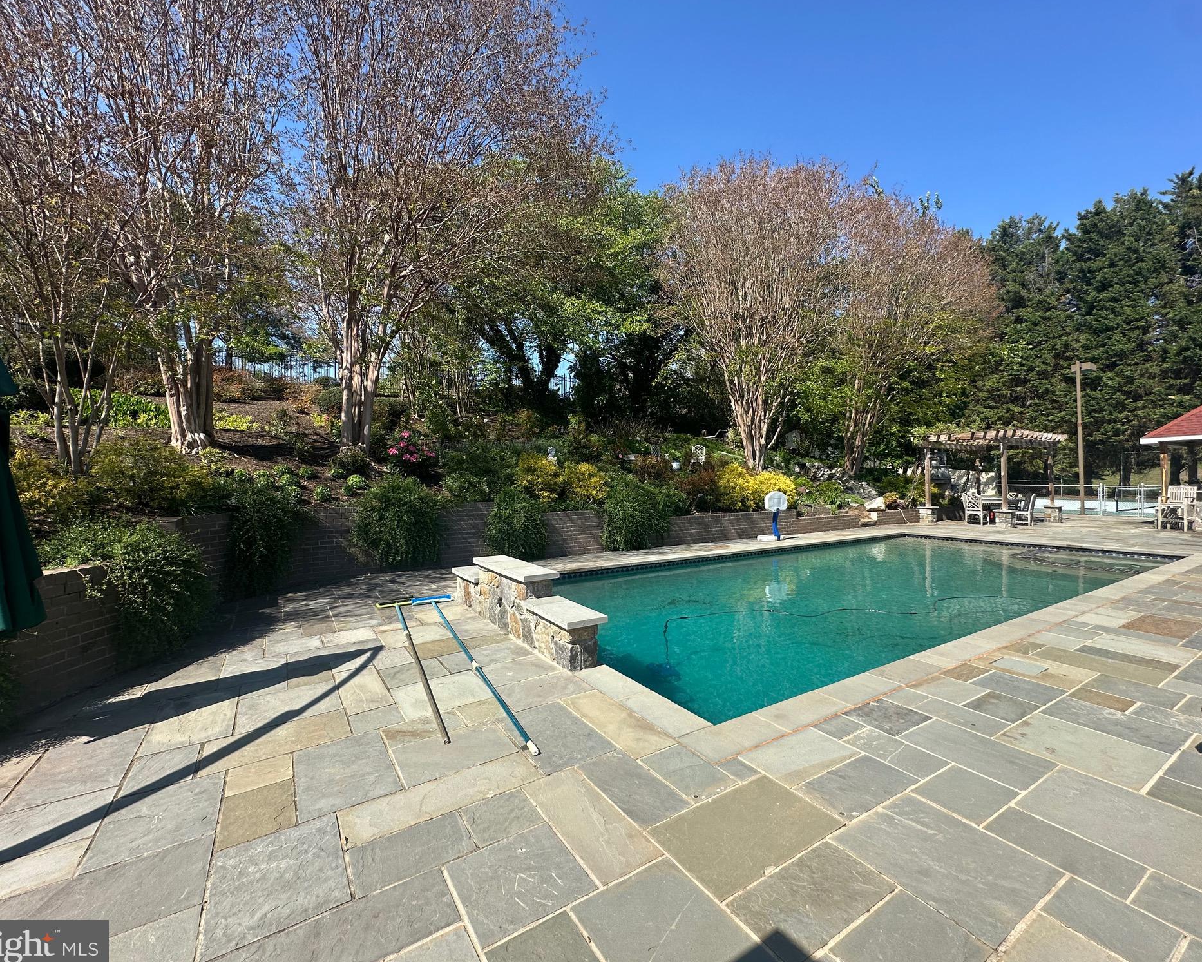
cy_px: 478
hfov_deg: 96.8
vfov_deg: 84.0
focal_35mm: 15
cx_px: 607
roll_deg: +0.5
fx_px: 534
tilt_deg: +0.9
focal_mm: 2.22
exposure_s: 1/917
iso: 50
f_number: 2.2
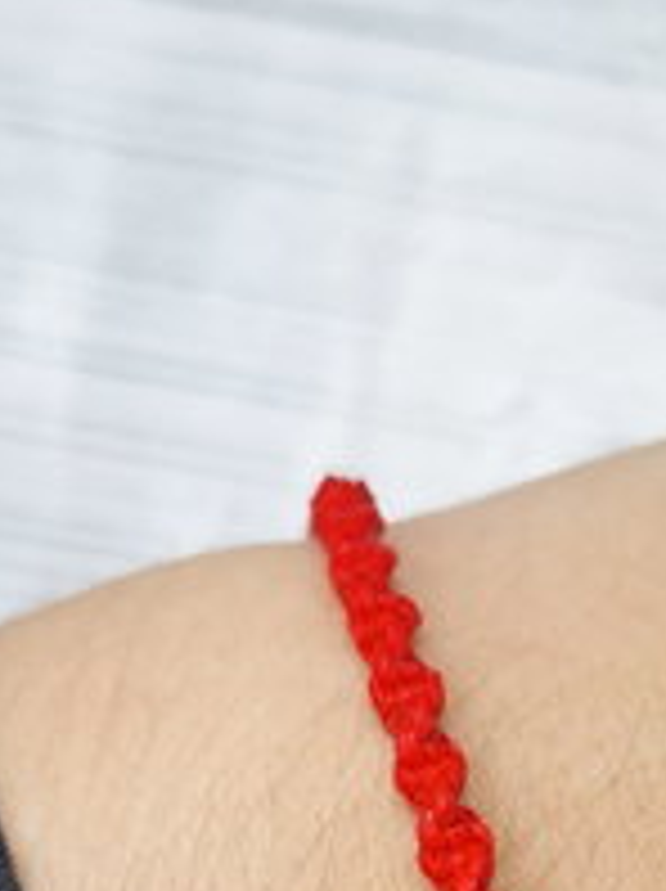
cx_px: 450
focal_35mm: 62
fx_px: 1594
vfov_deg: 28.6
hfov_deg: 23.5
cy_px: 961
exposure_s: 1/100
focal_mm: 5.54
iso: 80
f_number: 1.8
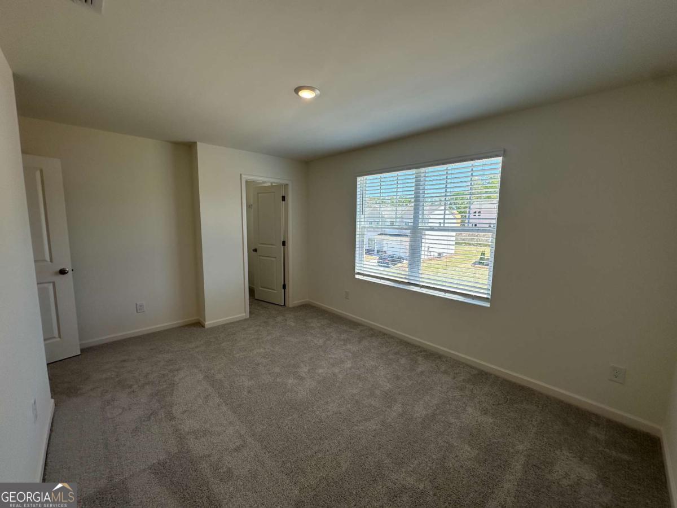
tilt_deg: -6.7
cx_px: 338
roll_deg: -0.5
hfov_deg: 102.1
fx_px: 274
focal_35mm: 14
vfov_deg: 85.7
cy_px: 254
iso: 40
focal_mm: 2.22
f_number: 2.2
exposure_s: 1/303
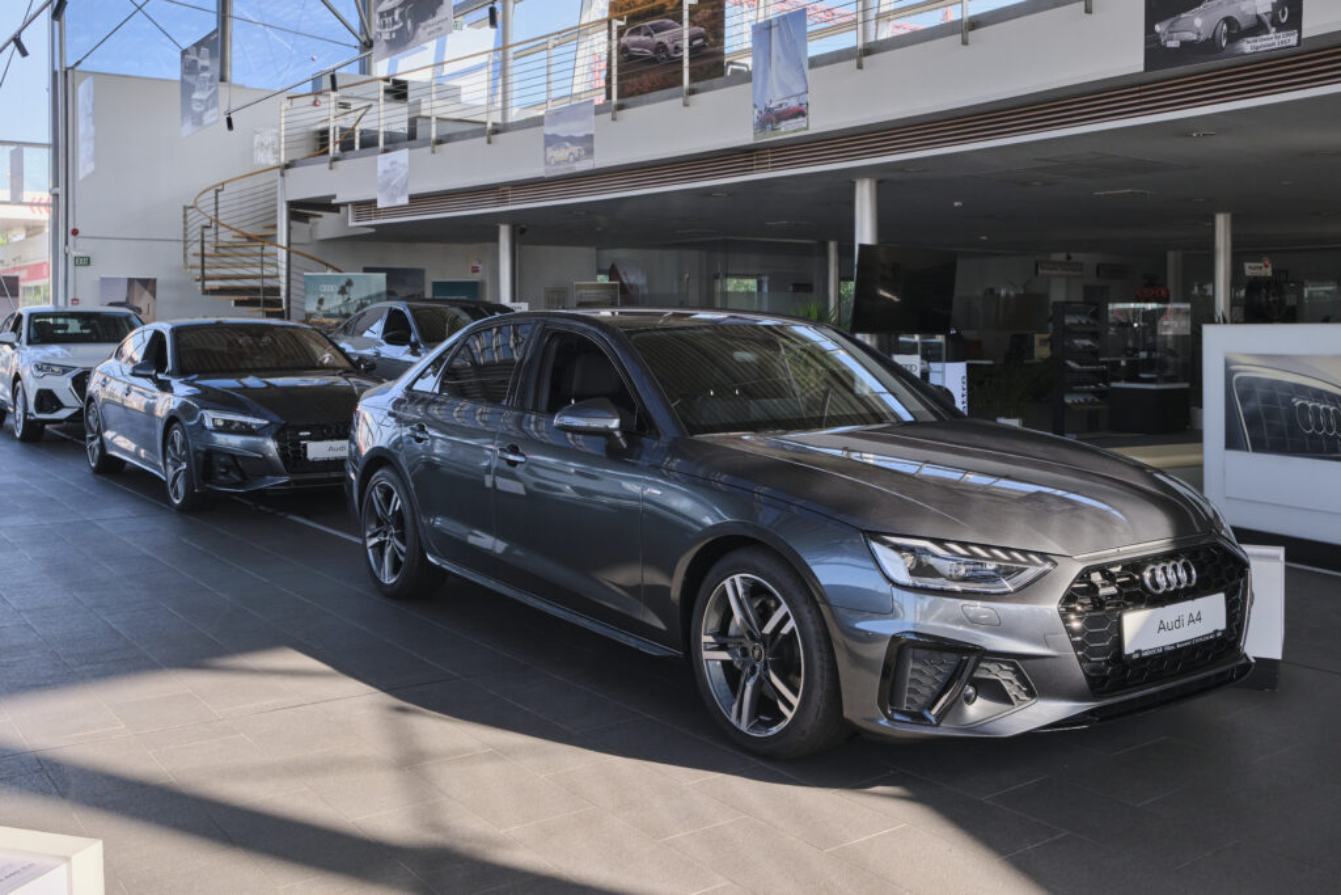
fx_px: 1267
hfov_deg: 55.8
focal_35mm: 34
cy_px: 448
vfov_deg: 38.9
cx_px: 670
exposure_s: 1/160
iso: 800
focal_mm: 22.7
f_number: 8
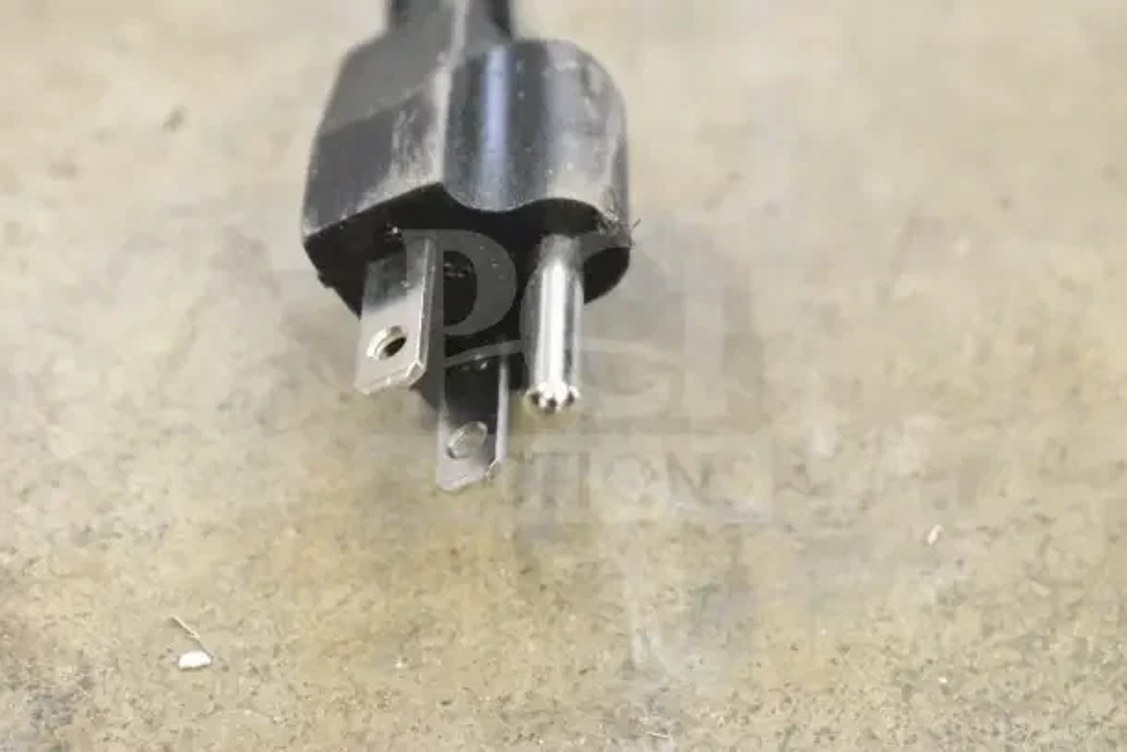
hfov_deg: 24.6
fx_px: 2583
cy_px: 376
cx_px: 564
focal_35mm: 82
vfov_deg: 16.6
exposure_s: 1/60
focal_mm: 55
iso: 25600
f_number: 5.6
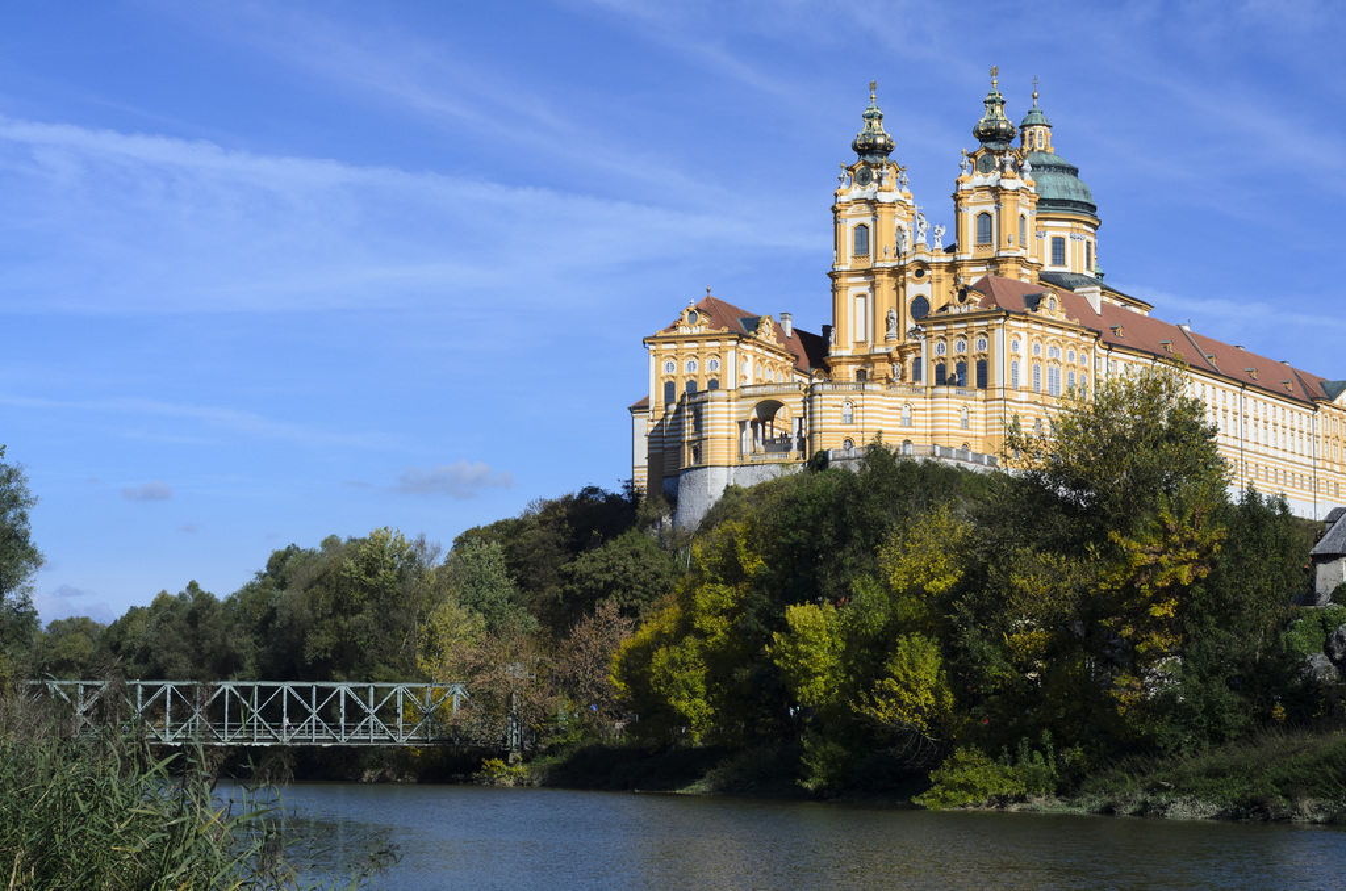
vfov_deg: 18.1
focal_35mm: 75
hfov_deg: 27.0
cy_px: 446
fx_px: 2798
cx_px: 673
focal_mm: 50
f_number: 7.1
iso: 200
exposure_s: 1/320
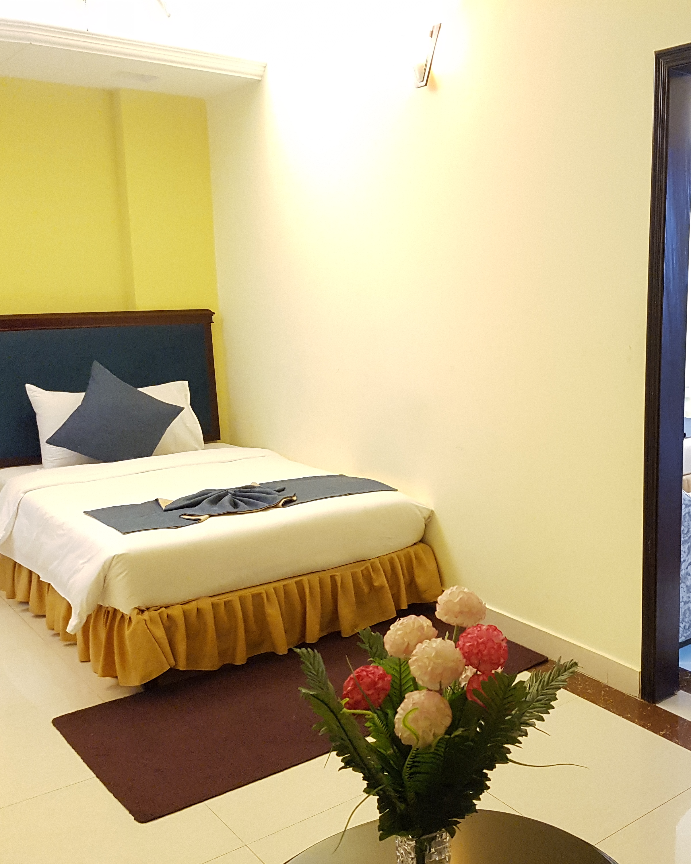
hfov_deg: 41.3
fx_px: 869
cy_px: 432
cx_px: 565
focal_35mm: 34
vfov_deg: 52.8
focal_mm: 4.2
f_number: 1.7
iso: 500
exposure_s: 1/10
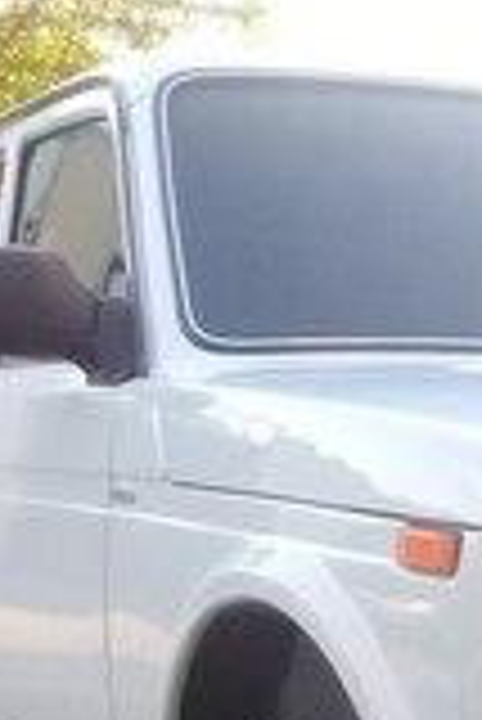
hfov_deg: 13.0
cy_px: 927
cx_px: 721
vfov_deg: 18.9
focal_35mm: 100
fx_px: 2004
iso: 80
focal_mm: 3.3
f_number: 2.2
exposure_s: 1/100
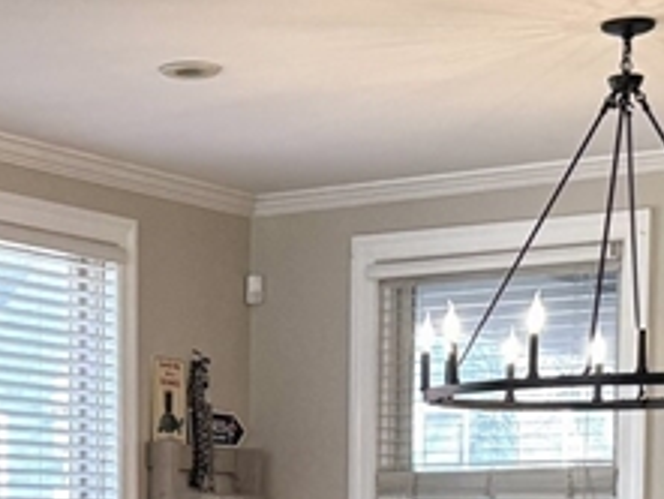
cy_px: 688
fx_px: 2130
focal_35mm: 111
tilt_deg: -4.8
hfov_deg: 17.5
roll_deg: +0.0
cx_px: 69
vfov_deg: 12.8
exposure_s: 1/120
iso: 80
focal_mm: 6.76
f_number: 1.78
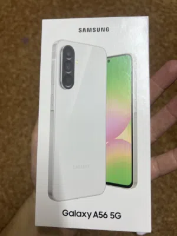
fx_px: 177
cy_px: 118
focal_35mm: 26
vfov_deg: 67.3
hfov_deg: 53.1
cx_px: 88
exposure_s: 1/100
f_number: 1.5
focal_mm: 5.7
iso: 80
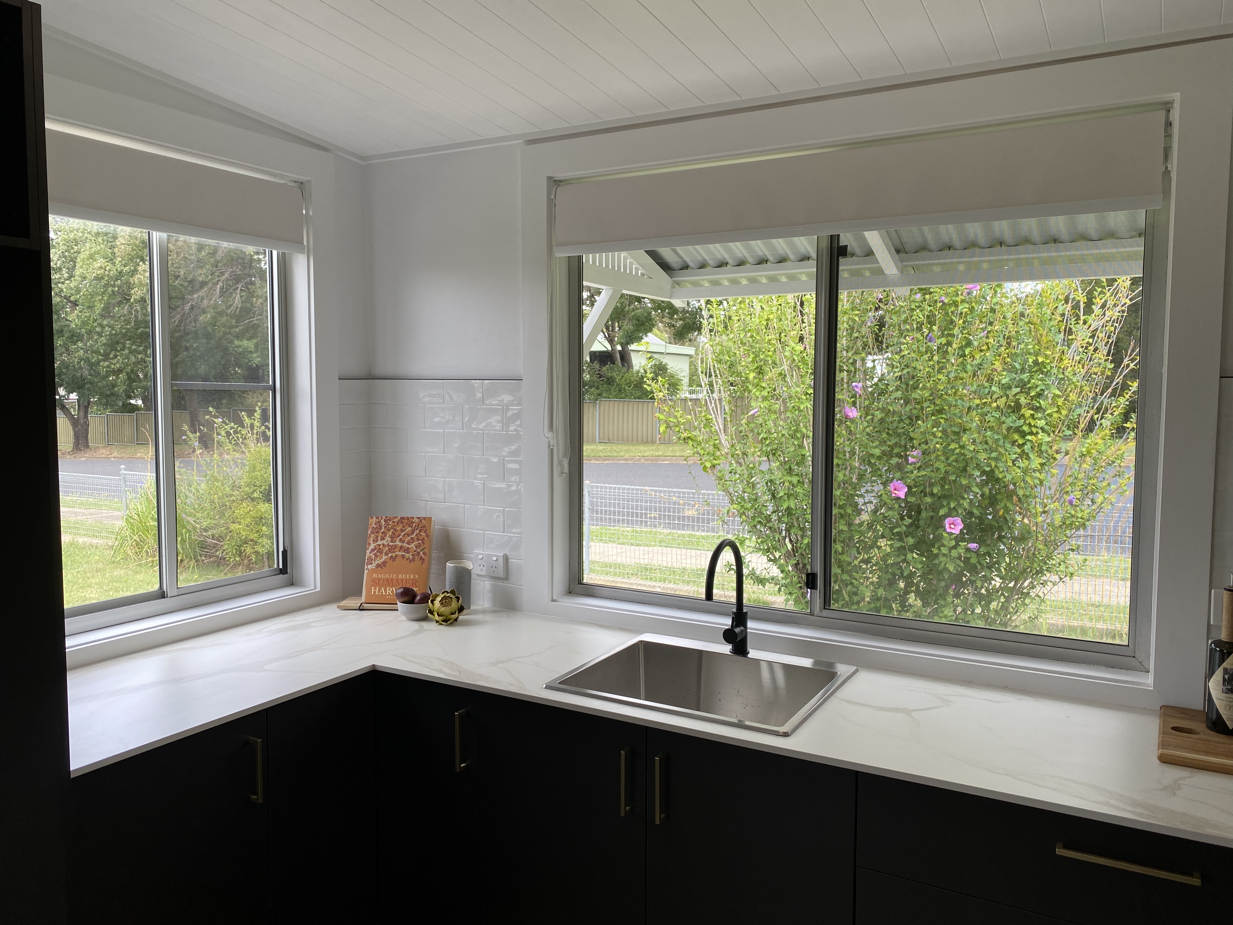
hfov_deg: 67.3
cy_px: 462
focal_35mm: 26
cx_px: 616
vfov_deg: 53.1
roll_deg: +0.0
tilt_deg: -4.9
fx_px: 926
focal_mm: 4.25
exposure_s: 1/288
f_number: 1.8
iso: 32
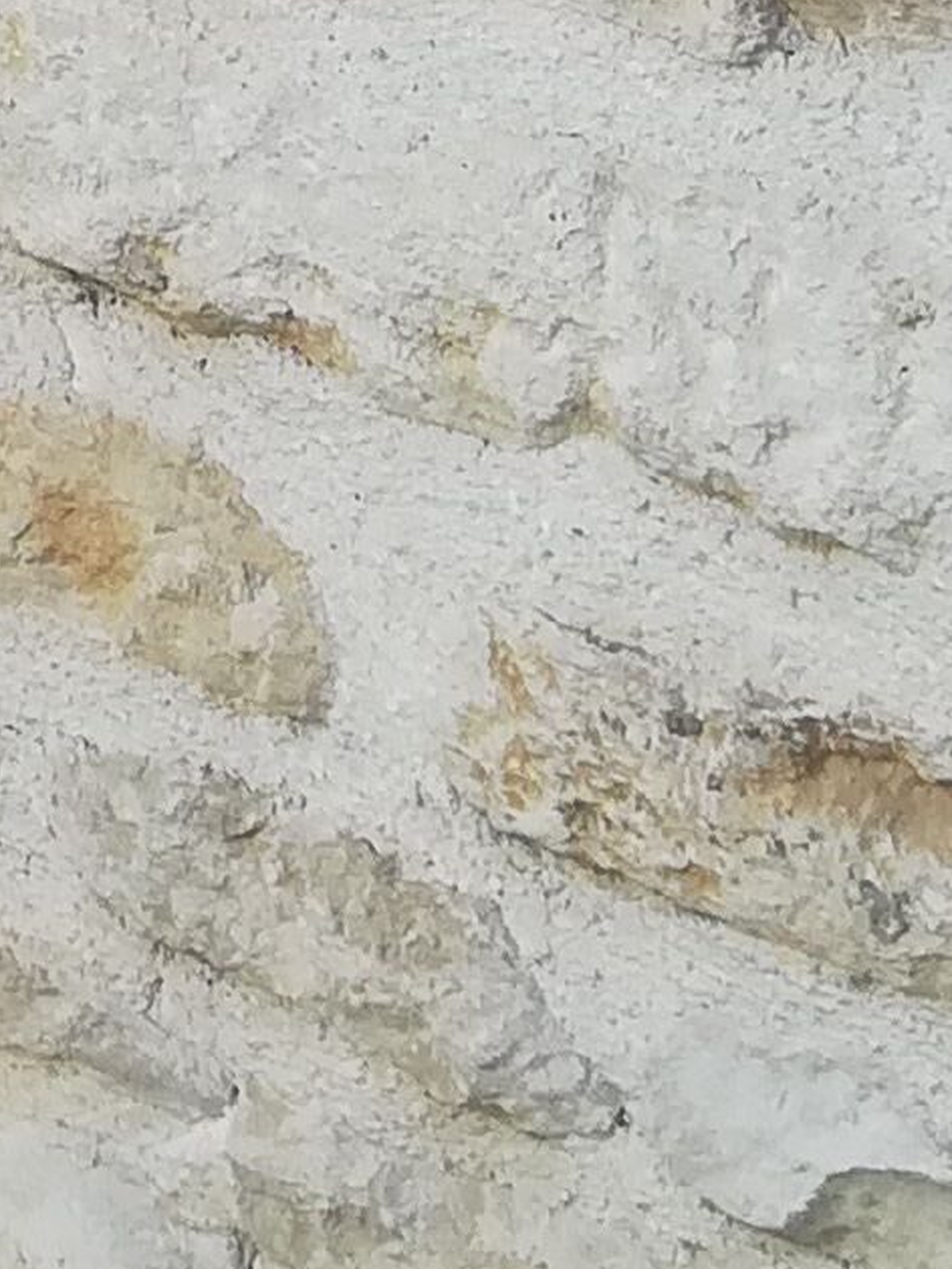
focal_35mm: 164
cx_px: -887
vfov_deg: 11.4
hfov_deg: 8.6
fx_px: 6012
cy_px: -847
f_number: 2.2
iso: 50
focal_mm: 3.83
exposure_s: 1/123
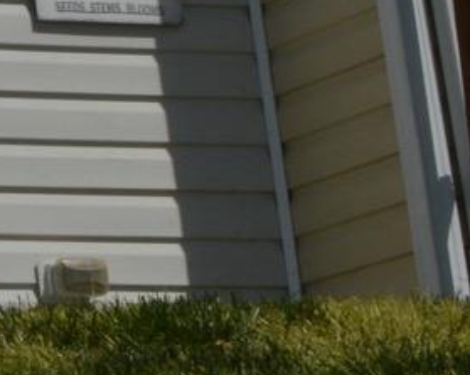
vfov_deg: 6.0
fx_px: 3449
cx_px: -913
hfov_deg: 7.0
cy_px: -489
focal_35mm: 248
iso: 100
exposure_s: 1/200
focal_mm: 24
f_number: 16
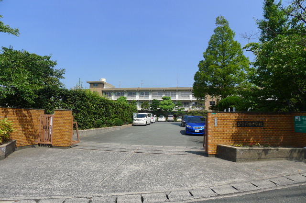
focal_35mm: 24
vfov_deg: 52.9
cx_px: 153
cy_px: 102
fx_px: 204
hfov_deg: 73.8
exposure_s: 1/640
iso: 80
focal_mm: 5.1
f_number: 4
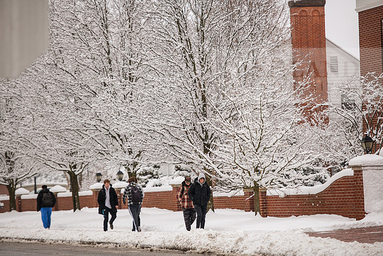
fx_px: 1862
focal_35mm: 175
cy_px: 128
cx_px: 192
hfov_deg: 11.7
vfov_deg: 7.9
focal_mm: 175
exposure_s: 1/400
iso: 100
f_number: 3.2
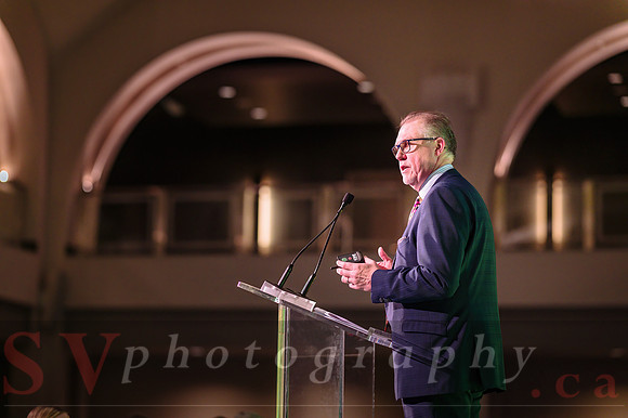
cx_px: 314
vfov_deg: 13.0
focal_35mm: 105
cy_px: 209
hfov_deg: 19.5
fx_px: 1831
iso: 1600
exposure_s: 1/200
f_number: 2
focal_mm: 105
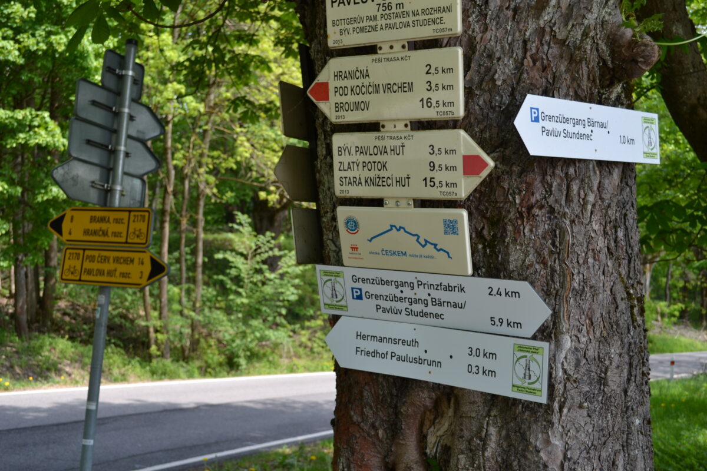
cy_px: 236
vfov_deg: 31.9
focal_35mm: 42
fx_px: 825
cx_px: 354
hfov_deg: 46.4
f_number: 5.6
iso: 125
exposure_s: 1/125
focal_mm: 28
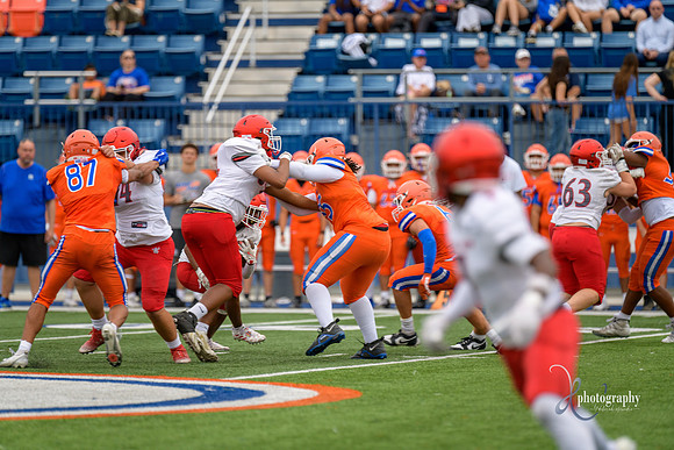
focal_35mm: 270
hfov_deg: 7.6
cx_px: 337
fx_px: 5056
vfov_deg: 5.1
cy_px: 225
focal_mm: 270
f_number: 2.8
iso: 200
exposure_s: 1/800
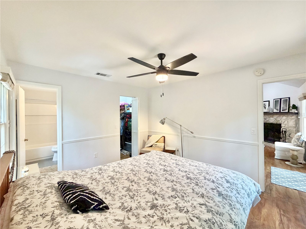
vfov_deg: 85.7
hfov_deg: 102.1
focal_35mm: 14
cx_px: 153
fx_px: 124
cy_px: 114
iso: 250
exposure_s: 1/120
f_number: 2.2
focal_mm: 2.22
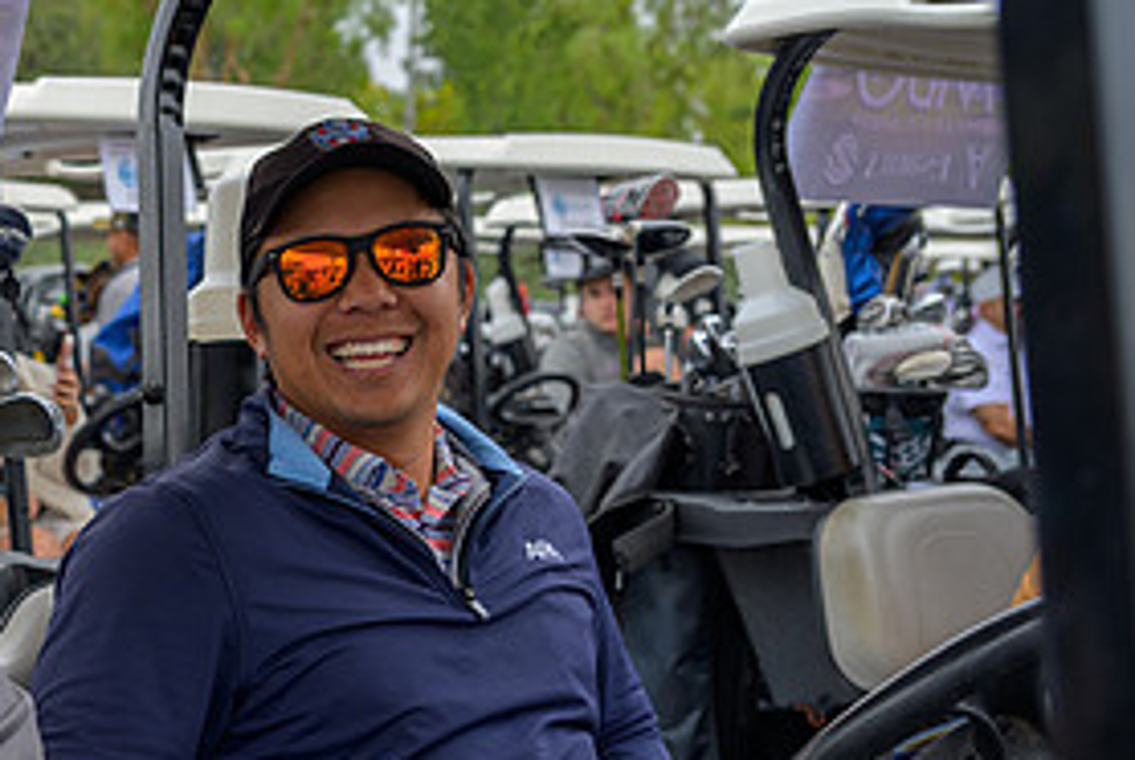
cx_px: 102
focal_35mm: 75
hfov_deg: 26.0
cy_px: 684
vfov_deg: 17.9
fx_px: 2367
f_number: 4
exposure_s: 1/200
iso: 100
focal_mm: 36
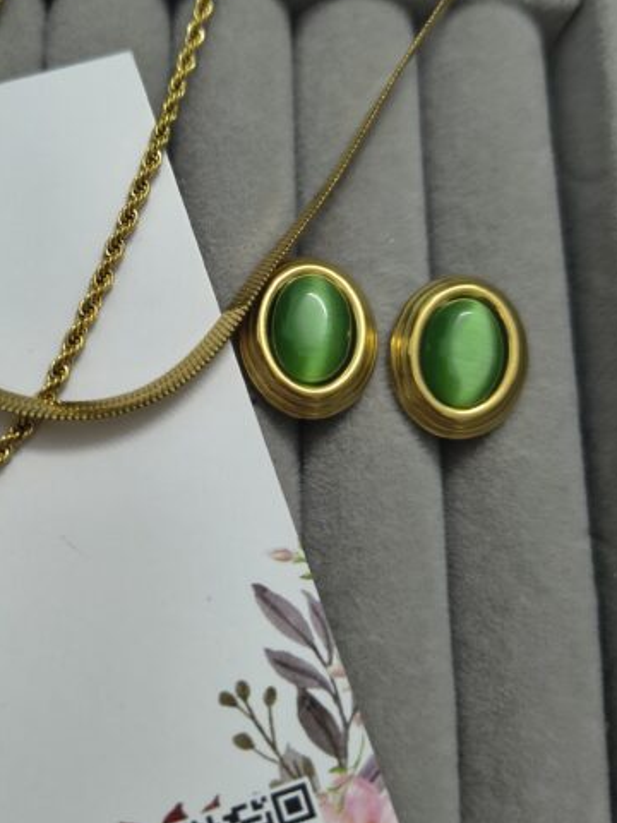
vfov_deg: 46.7
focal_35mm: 40
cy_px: 357
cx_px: 154
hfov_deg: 35.2
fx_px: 951
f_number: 1.8
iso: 783
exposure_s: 1/50
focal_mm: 5.56
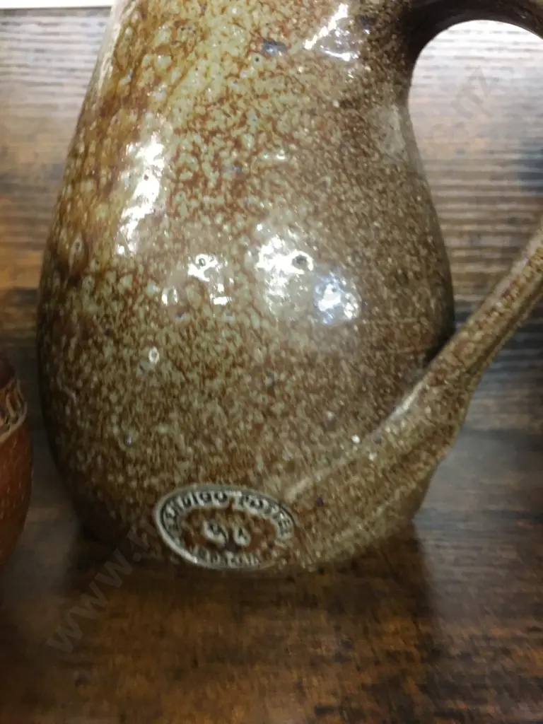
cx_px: 272
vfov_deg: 61.7
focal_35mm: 29
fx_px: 607
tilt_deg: -10.0
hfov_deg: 48.2
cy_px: 362
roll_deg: -1.0
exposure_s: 1/10
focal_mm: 4.15
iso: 80
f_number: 2.2
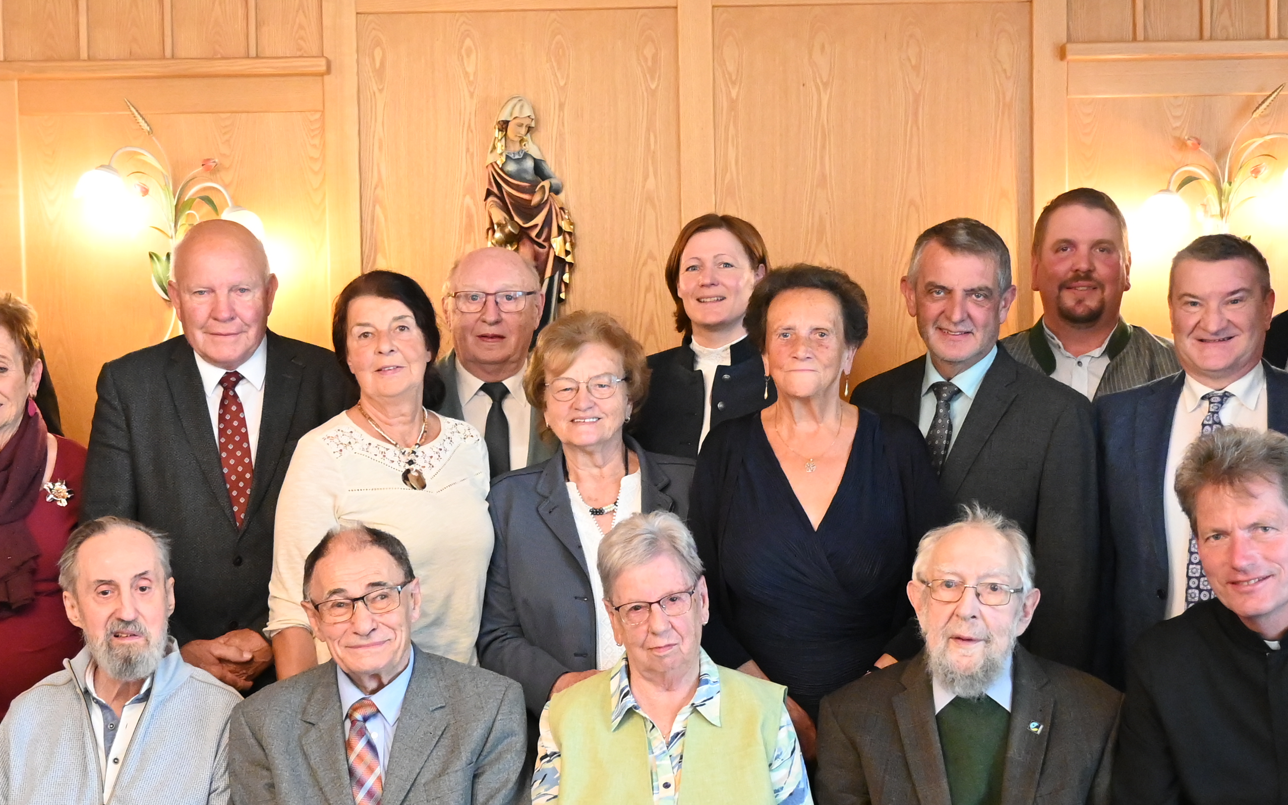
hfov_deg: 34.0
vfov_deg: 21.6
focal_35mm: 60
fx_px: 2106
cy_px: 492
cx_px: 602
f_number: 3.5
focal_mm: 18
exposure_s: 1/100
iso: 3200
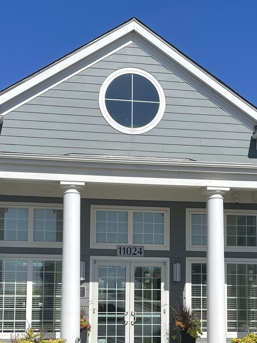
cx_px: 115
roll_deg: -0.8
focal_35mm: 56
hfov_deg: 26.1
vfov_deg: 33.9
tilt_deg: +4.5
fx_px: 555
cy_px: 242
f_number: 1.6
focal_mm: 5.1
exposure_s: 1/5376
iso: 32
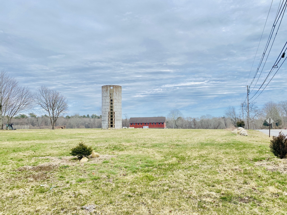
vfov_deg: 53.1
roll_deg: +1.3
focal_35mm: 26
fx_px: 216
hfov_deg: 67.3
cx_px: 144
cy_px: 108
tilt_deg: +4.6
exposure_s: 1/1565
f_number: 1.8
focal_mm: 4.25
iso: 32
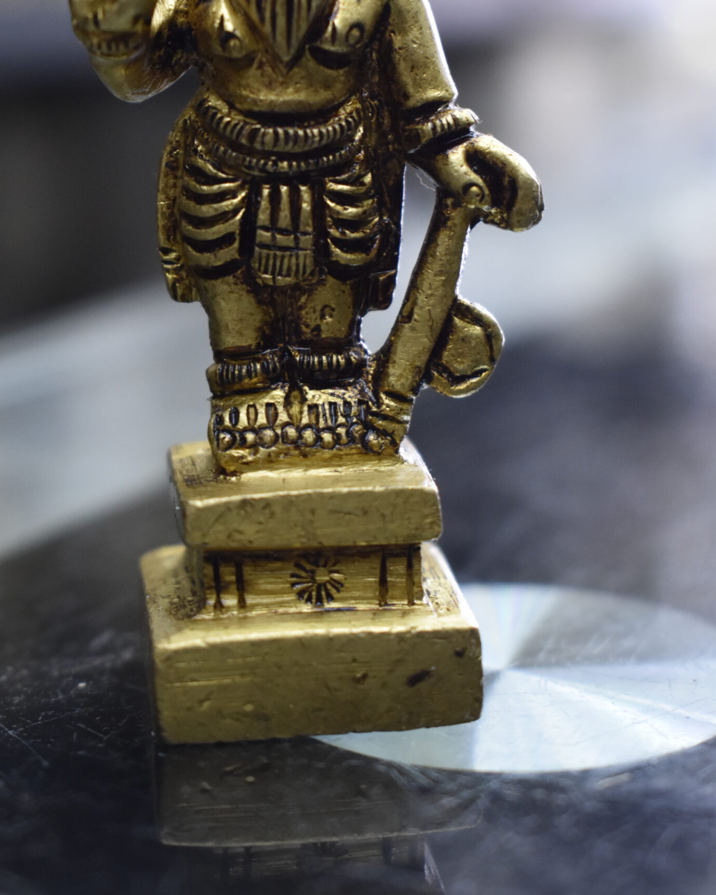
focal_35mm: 84
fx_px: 2225
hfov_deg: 18.3
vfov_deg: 22.6
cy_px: 280
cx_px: 315
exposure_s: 1/60
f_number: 4.8
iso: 1400
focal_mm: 40
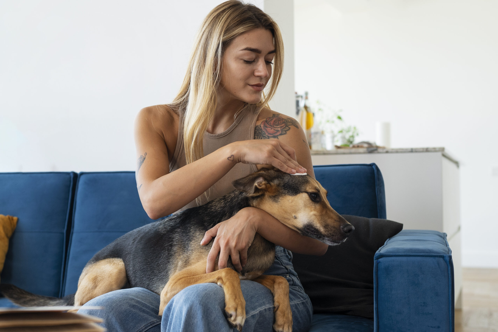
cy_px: 166
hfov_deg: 38.2
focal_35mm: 52
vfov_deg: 26.0
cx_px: 249
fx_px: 719
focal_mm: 35
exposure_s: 1/400
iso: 640
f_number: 2.2
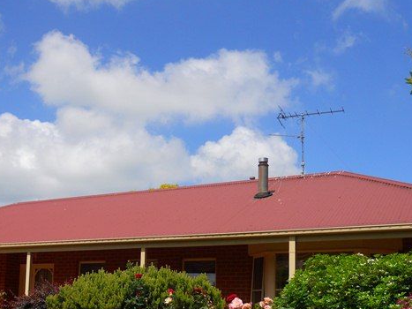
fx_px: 571
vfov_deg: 29.8
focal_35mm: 48
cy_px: 228
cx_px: 146
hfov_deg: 39.3
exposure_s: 1/500
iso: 80
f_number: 5.4
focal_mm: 5
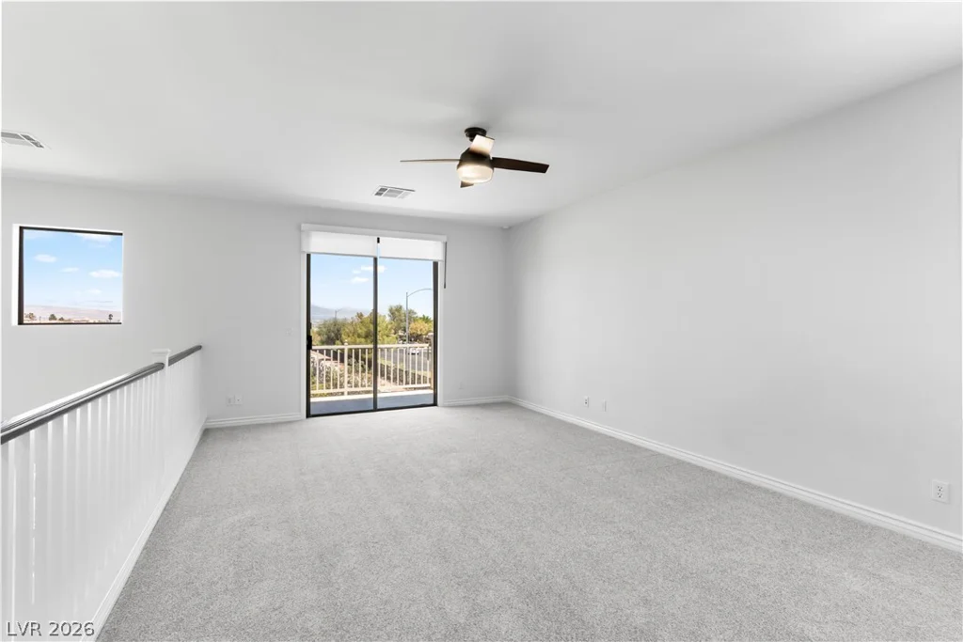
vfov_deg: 70.5
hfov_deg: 93.3
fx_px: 455
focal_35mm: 17
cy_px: 321
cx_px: 482
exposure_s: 1/320
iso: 400
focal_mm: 17
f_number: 8
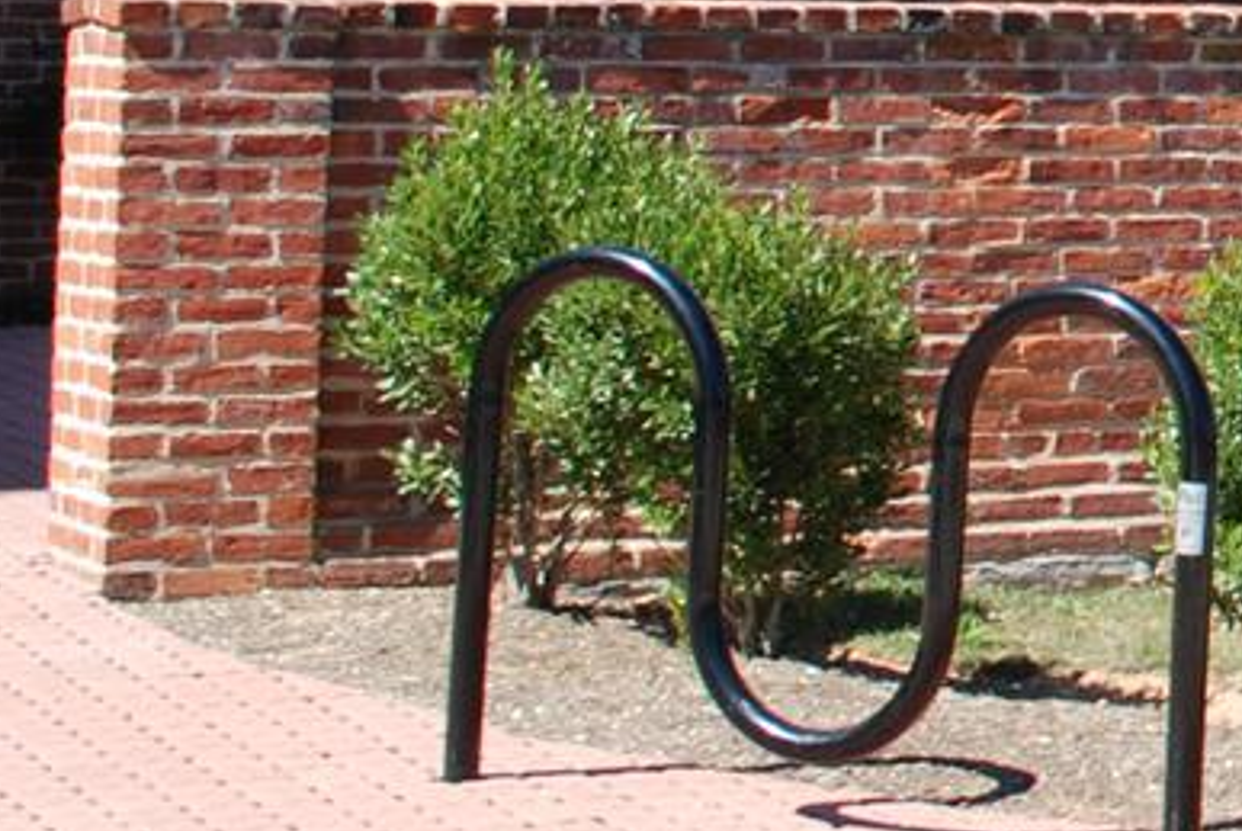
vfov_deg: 9.3
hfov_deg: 12.2
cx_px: 2696
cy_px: -542
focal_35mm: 143
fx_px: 4939
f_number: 7.1
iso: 100
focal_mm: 18
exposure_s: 1/200
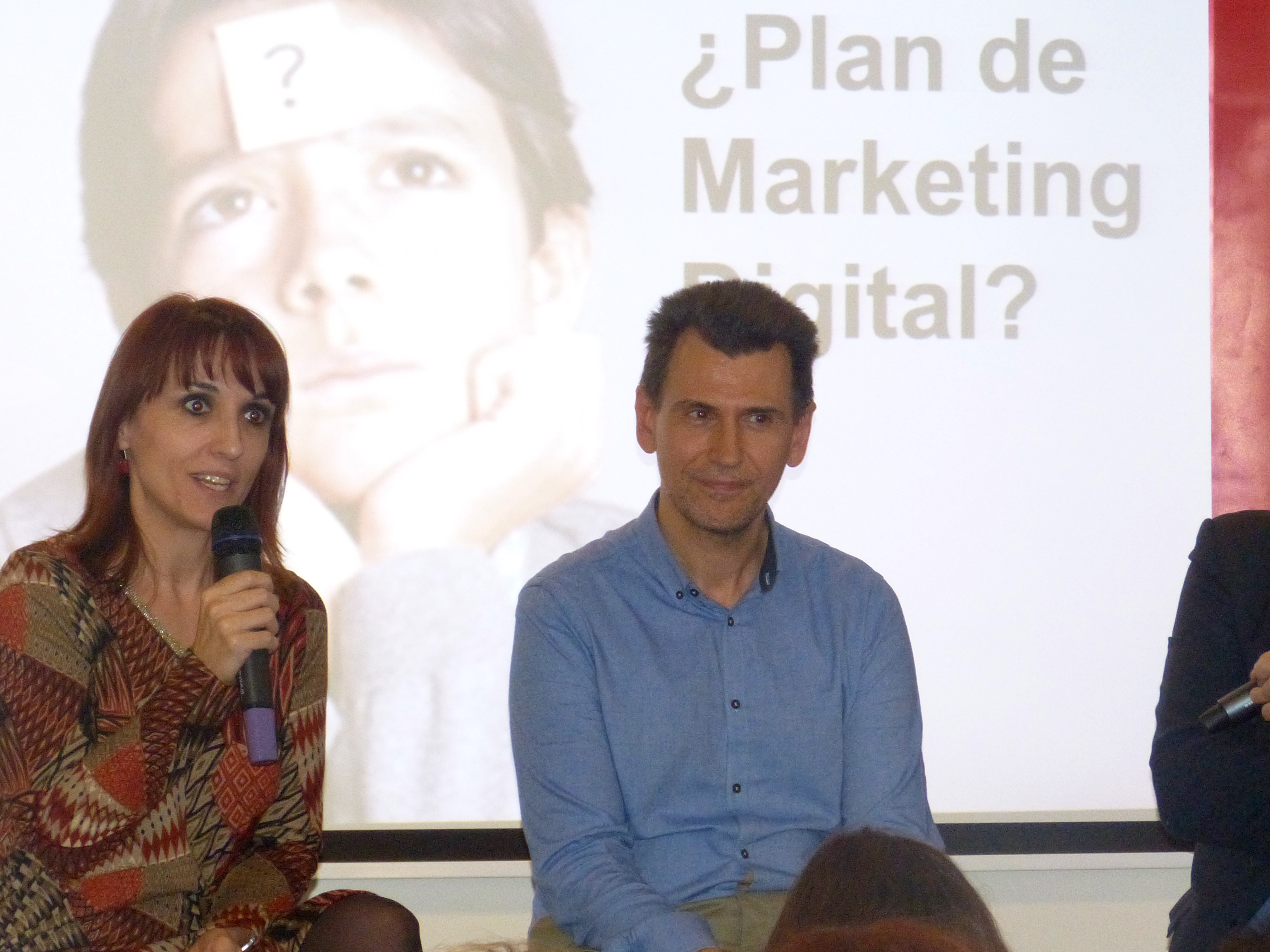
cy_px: 496
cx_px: 802
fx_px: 7374
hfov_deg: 9.8
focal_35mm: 201
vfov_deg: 7.4
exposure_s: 1/60
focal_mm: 24.2
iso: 500
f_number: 3.6
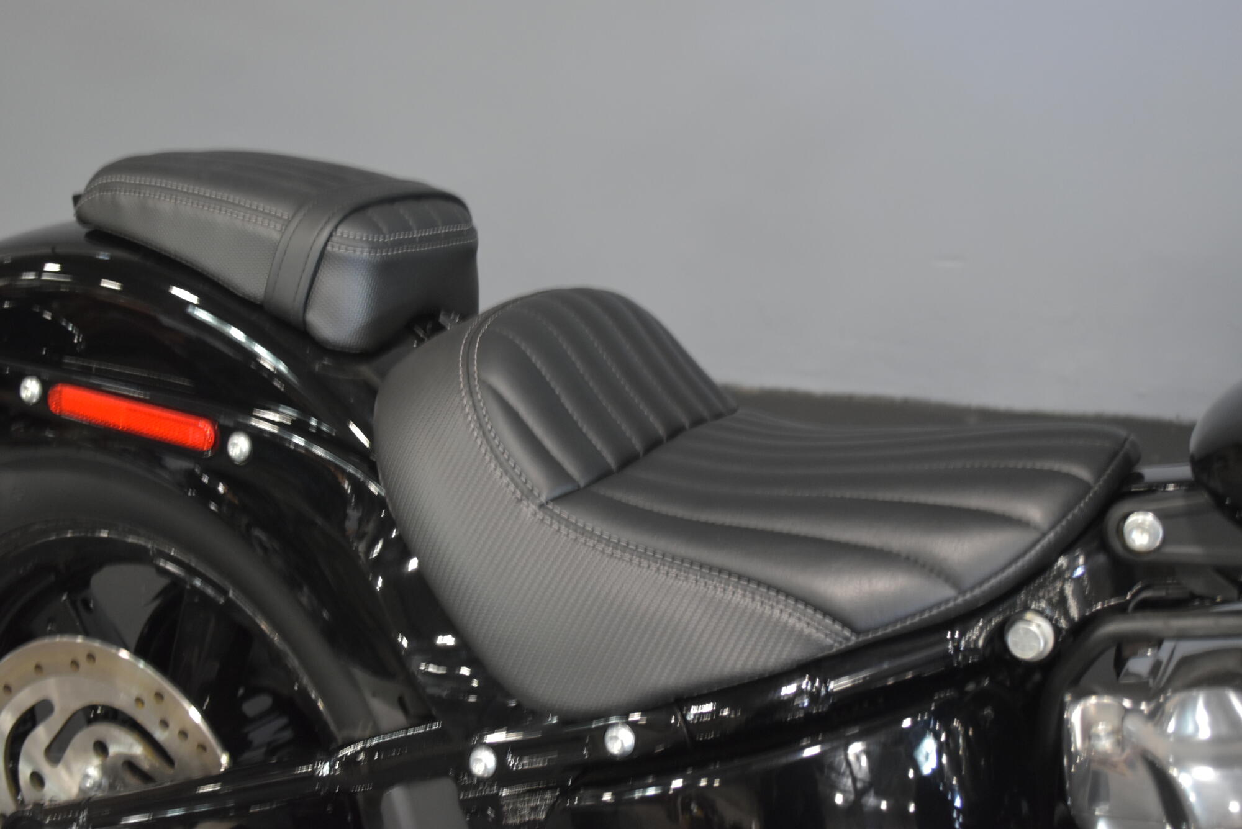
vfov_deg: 28.1
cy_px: 414
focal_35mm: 48
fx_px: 1657
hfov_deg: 41.1
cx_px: 621
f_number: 4.8
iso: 1600
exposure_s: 1/25
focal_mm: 32
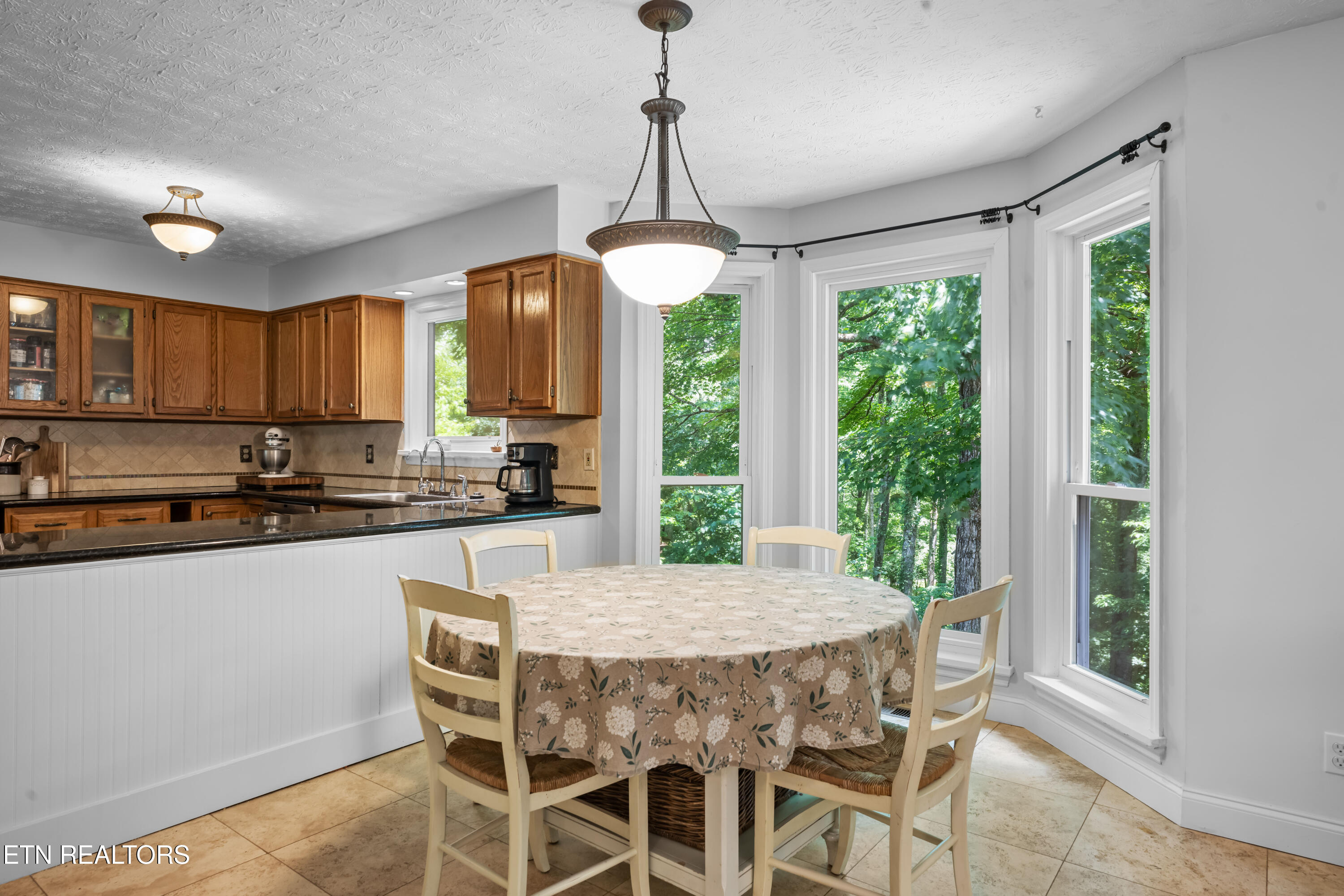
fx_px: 747
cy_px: 448
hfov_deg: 84.0
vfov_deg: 61.9
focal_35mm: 20
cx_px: 672
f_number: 9
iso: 100
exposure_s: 1.6
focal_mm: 20
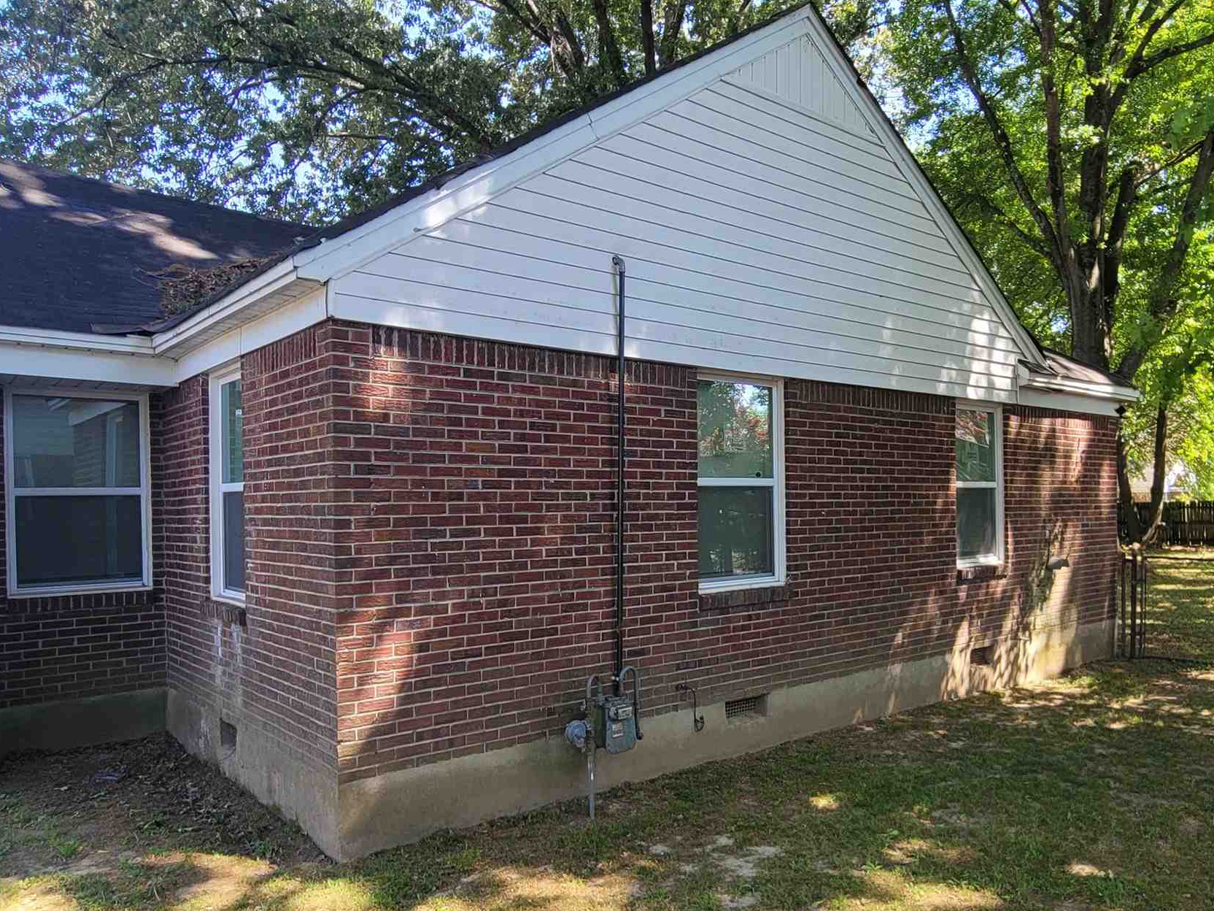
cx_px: 725
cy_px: 508
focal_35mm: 24
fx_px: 842
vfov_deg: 56.7
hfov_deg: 70.9
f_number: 2.2
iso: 50
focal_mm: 2.2
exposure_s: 1/189
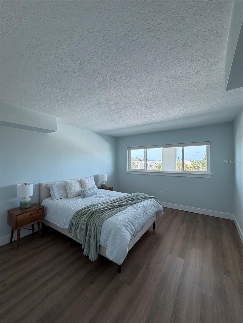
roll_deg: +0.8
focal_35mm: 14
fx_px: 131
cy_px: 162
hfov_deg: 85.7
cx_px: 122
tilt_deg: -0.7
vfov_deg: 102.1
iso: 125
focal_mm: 2.22
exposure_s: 1/121
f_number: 2.2
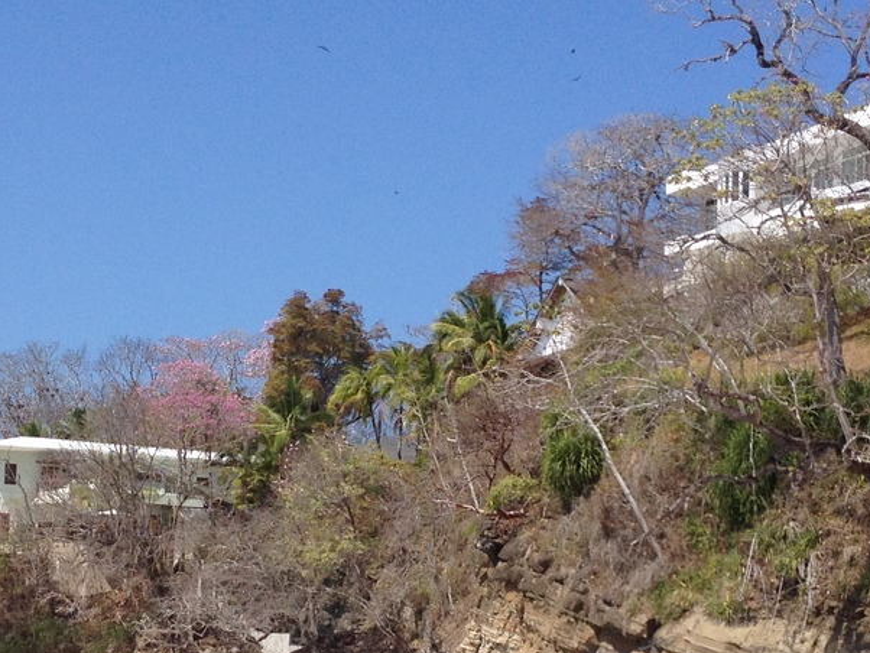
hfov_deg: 21.0
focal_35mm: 93
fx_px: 2338
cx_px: 299
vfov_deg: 15.8
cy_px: 520
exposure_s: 1/2304
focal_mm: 4.28
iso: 50
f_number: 2.4
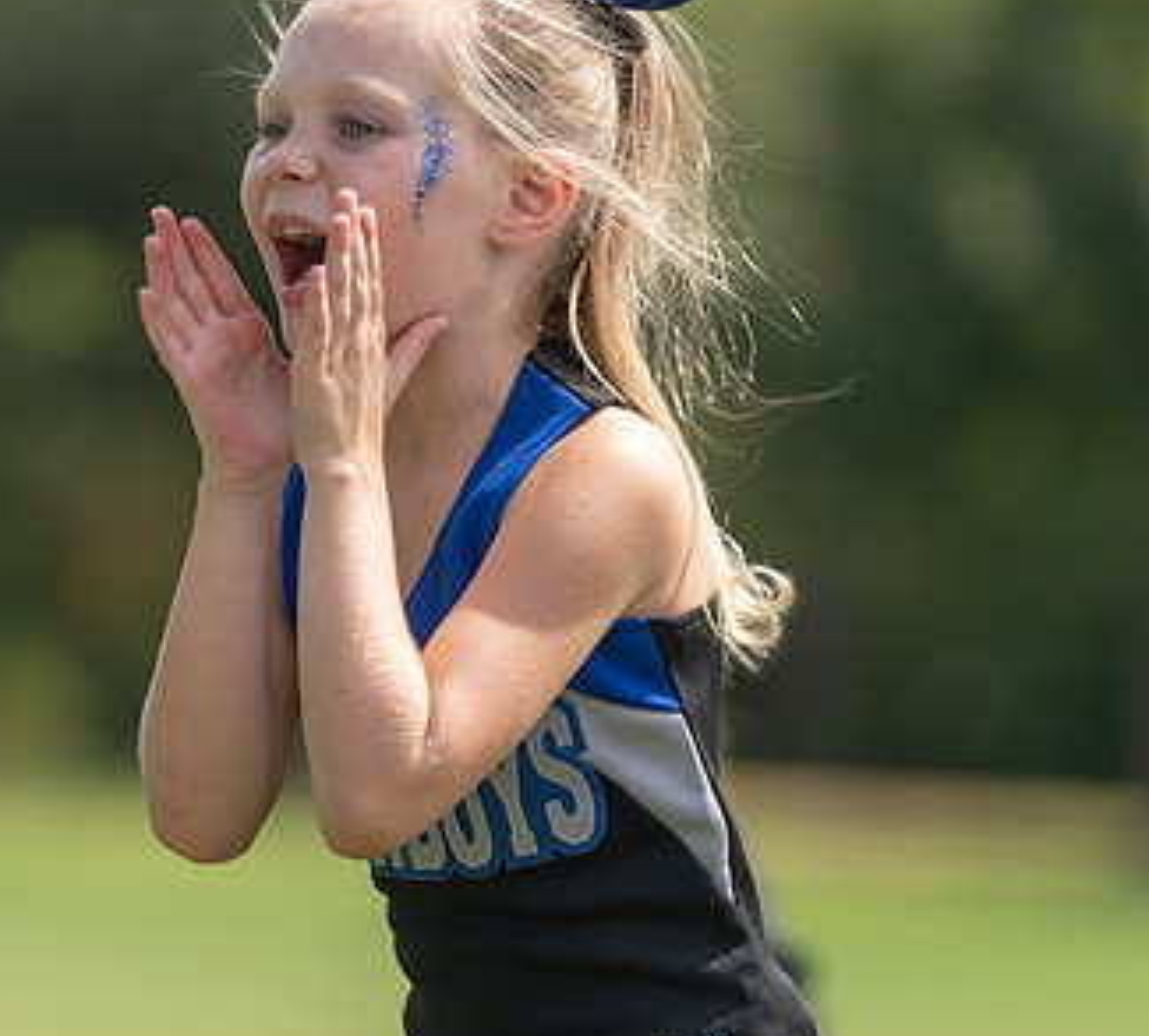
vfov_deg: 4.4
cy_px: 467
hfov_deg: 4.9
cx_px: 439
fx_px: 13336
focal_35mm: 373
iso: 100
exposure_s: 1/1250
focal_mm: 194
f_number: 2.8
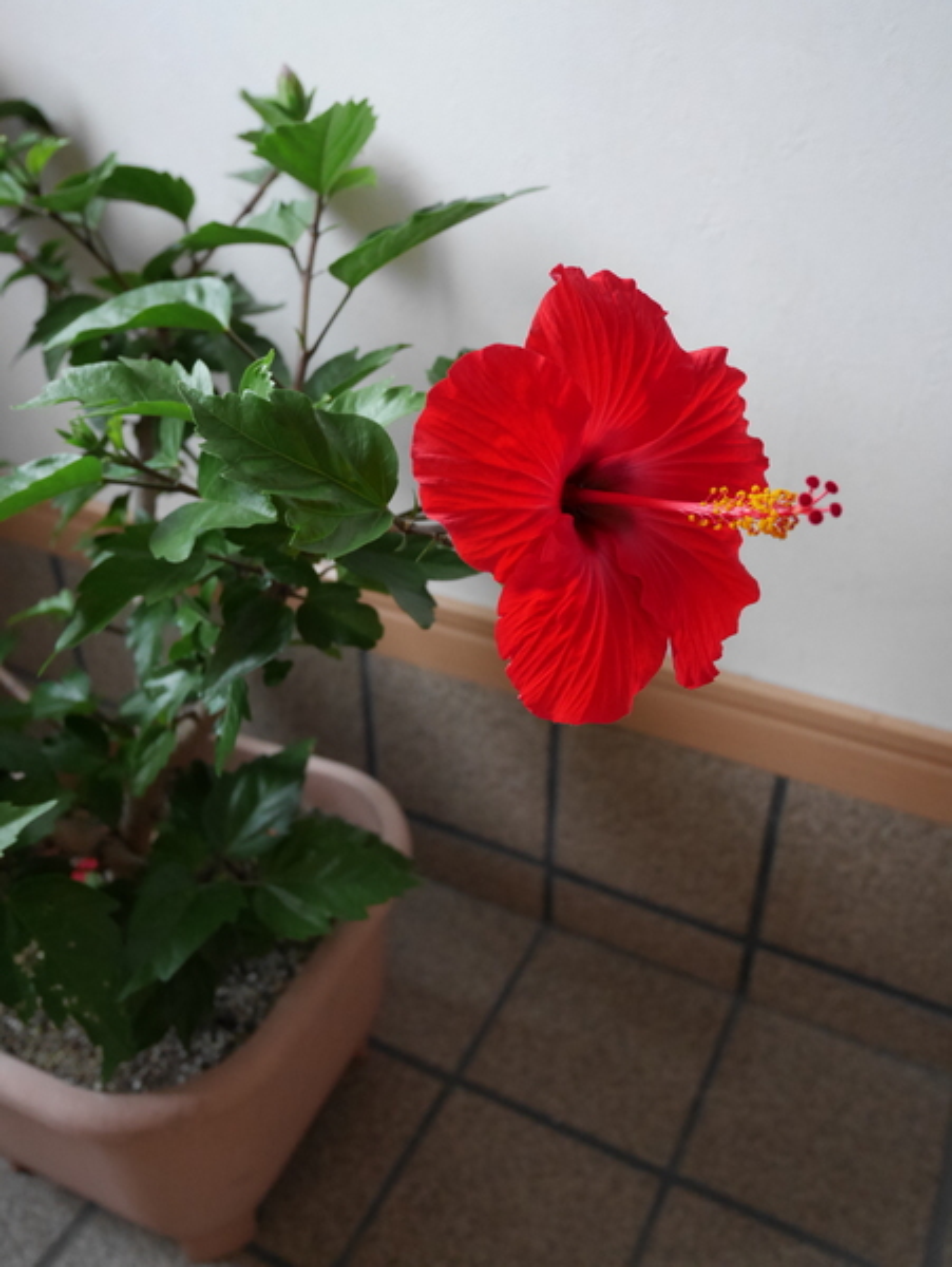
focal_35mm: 30
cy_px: 634
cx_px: 476
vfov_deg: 59.9
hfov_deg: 46.9
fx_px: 1099
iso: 1600
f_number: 3.8
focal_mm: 15
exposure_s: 1/60
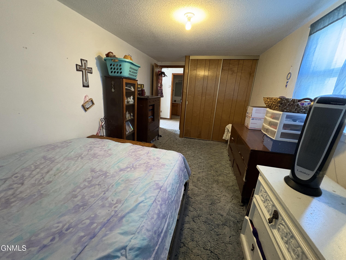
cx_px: 173
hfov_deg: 102.1
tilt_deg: -16.1
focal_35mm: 14
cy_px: 130
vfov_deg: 85.7
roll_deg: -3.6
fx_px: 140
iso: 640
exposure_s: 1/40
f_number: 2.2
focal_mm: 2.22
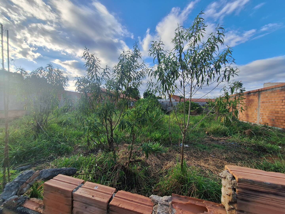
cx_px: 142
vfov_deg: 89.9
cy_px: 107
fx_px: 107
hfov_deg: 106.2
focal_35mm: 13
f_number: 2.2
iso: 40
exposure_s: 1/1153
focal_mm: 1.74
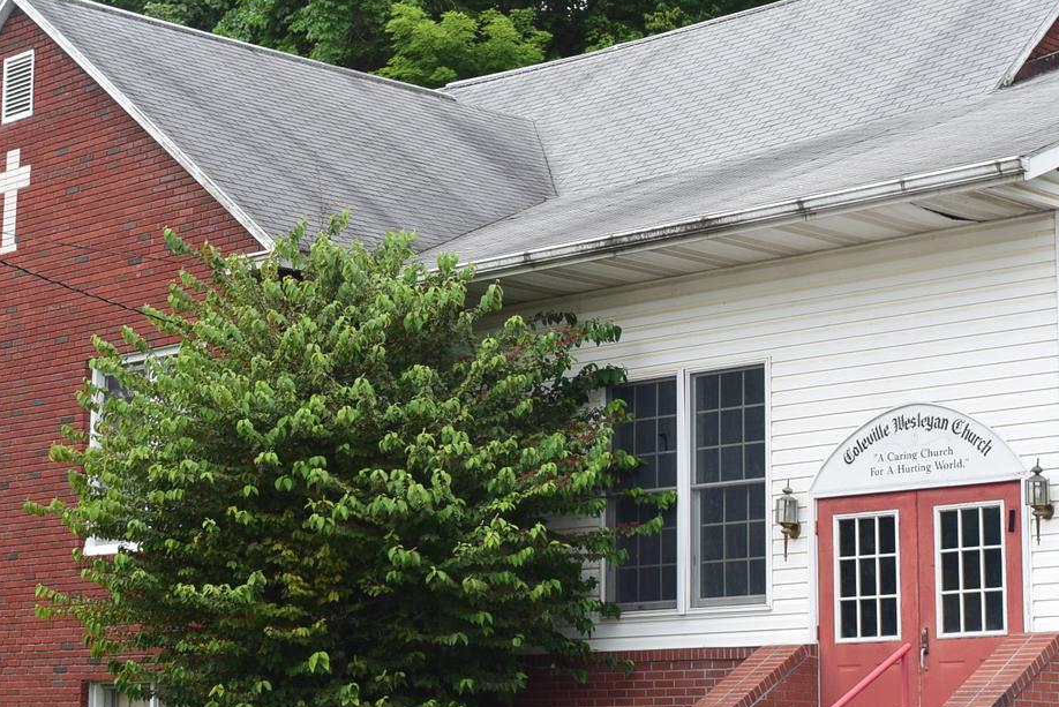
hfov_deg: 23.4
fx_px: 2560
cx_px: 532
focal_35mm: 87
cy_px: 338
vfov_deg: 15.7
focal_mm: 26
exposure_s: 1/320
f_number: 9
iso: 250
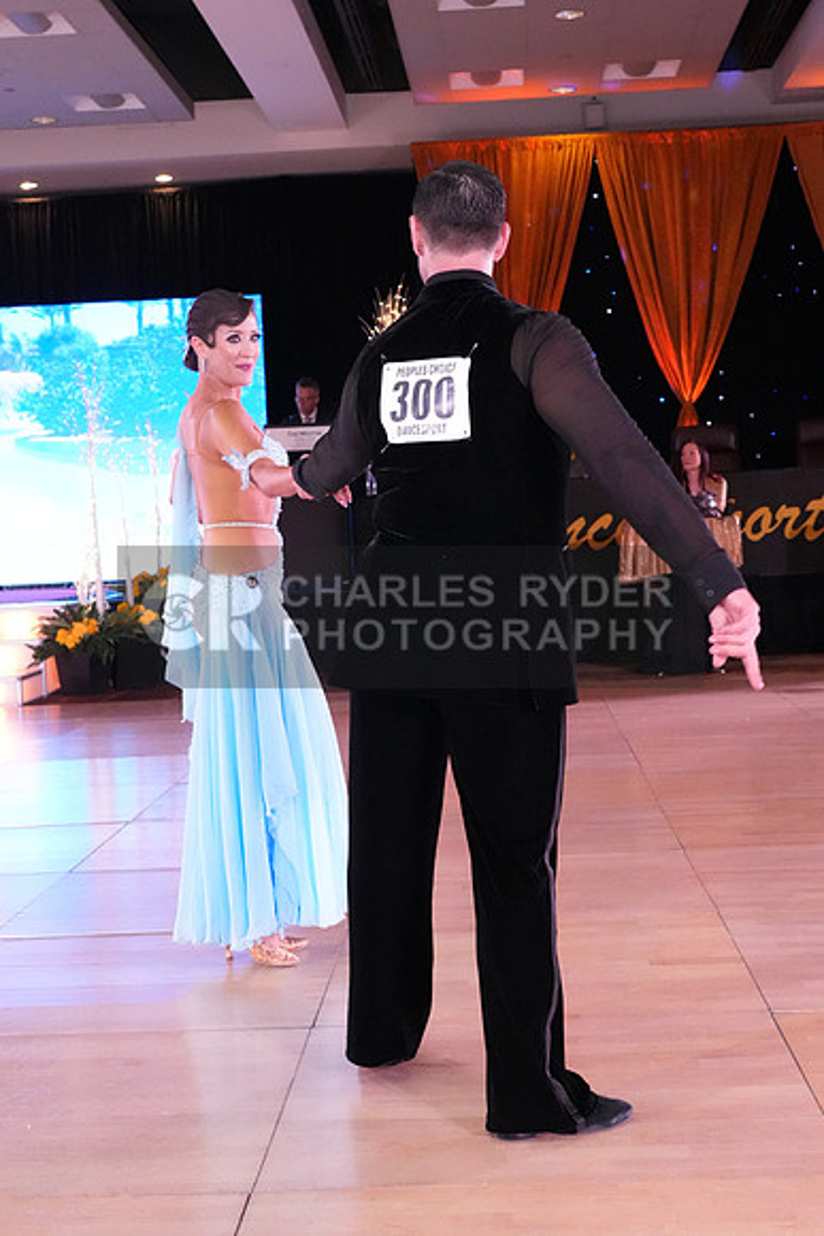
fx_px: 1750
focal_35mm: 51
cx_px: 412
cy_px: 618
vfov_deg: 38.9
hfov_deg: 26.5
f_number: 7.1
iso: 8000
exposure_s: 1/320
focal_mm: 34
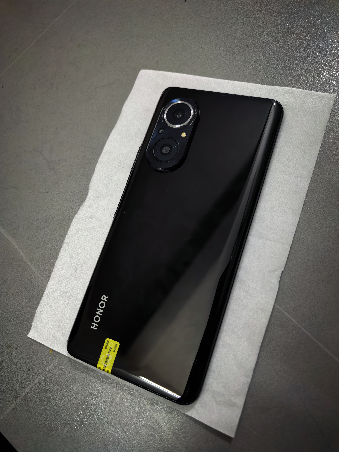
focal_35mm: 24
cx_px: 170
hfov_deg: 56.8
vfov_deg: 71.6
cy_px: 226
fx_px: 313
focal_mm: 6.98
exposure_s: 1/33.3
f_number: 2
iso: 640
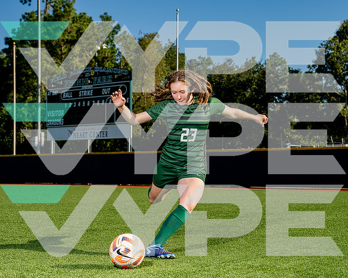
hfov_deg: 30.2
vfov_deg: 24.3
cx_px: 183
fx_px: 645
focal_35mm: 63
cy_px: 153
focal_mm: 50
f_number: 5
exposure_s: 1/1250
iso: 100
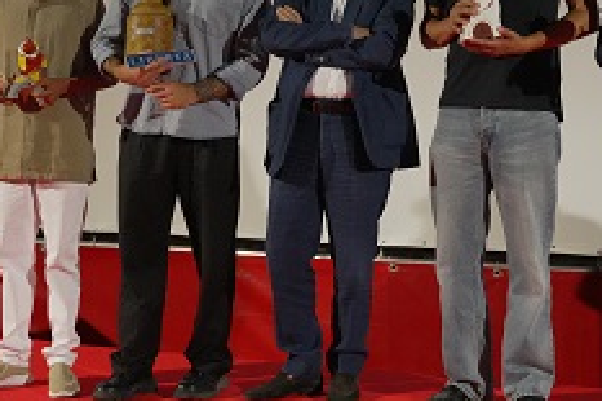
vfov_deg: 18.8
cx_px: 364
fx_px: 1203
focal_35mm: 72
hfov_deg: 28.0
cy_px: 132
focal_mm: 28
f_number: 4
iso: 5000
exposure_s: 1/200
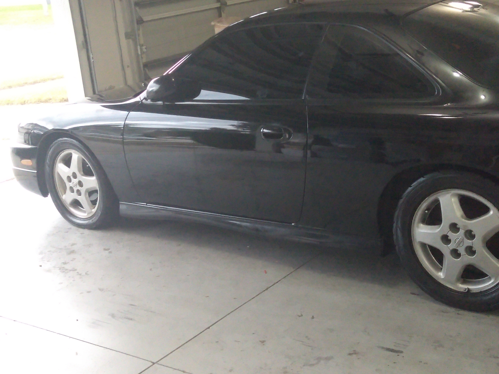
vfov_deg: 66.0
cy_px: 187
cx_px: 250
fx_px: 288
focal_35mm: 20
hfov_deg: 81.7
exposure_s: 1/30
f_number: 2.2
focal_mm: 3.46
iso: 871
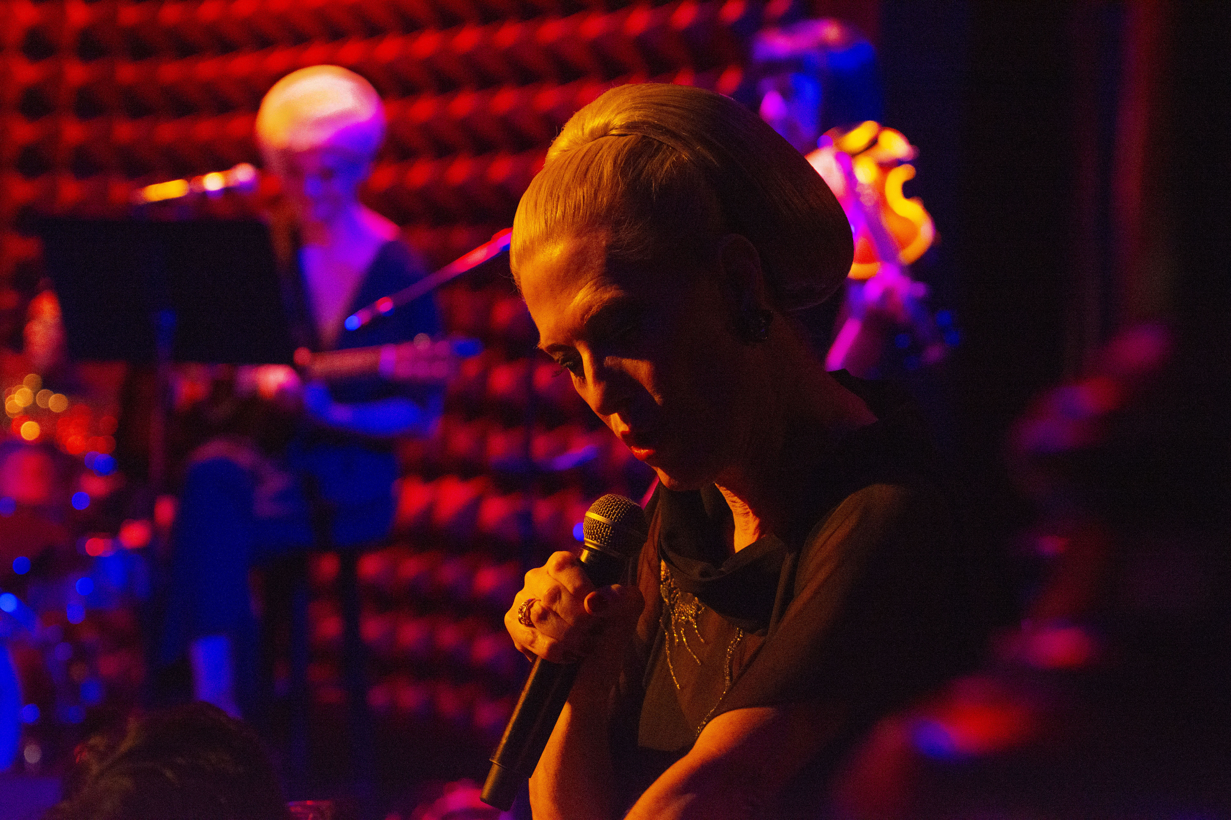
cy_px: 410
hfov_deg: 19.5
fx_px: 3590
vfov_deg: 13.0
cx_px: 616
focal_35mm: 105
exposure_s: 1/320
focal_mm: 70
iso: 2000
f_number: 3.2
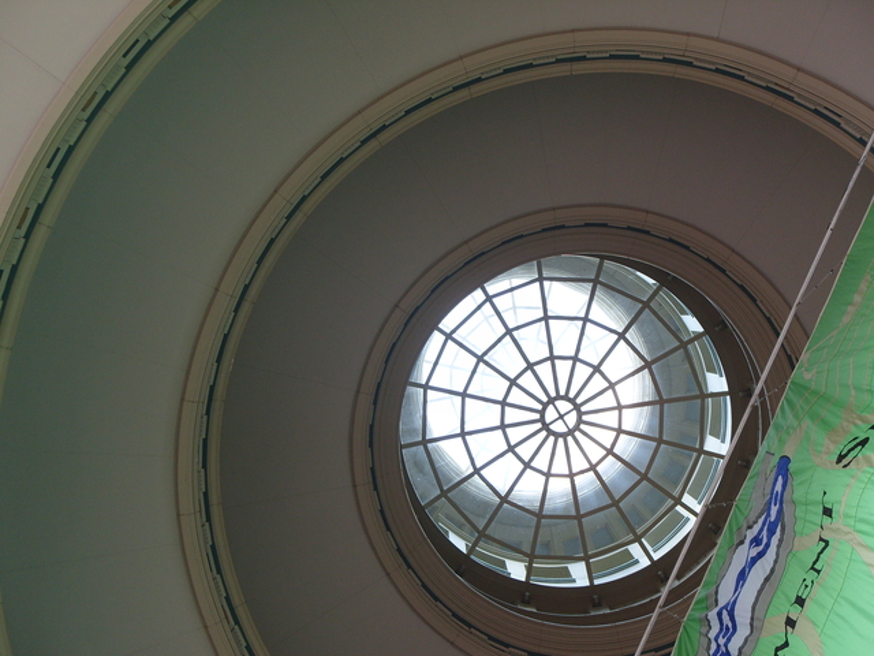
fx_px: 1767
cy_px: 328
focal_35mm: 70
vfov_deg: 21.0
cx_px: 437
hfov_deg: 27.8
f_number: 3.3
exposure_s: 1/90
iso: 120
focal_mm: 15.5
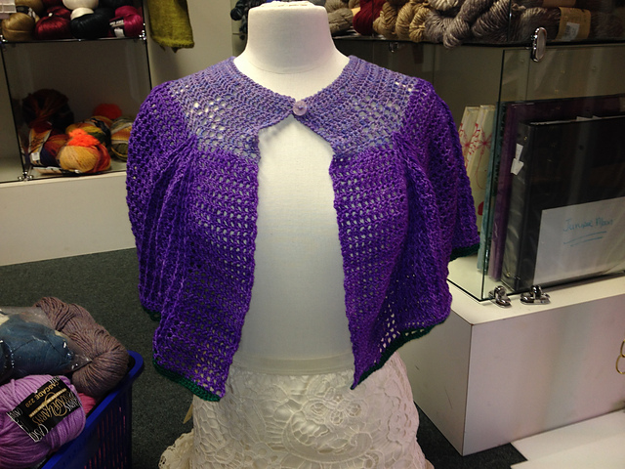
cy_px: 234
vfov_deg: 40.7
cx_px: 312
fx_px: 632
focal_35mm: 35
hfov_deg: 52.6
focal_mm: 4.28
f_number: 2.4
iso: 50
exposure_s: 1/22
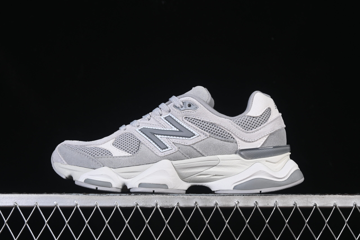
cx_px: 180
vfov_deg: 18.2
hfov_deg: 27.0
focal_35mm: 75
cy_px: 120
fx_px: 750
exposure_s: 1/80
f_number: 8
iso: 160
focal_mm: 50
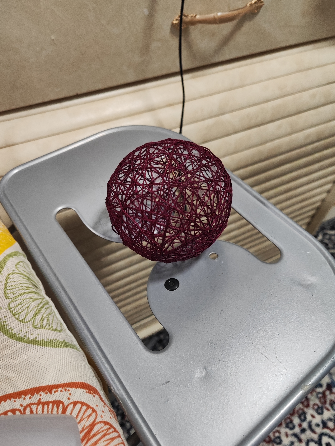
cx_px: 166
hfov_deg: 56.8
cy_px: 227
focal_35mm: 24
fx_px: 310
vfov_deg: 71.6
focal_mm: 5.4
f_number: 1.8
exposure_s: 1/50
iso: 365
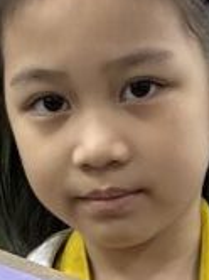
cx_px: 64
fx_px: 1364
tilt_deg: -9.6
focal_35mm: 169
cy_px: 368
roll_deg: -1.6
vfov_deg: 11.4
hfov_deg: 8.8
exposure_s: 1/60
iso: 80
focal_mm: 3
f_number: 1.8
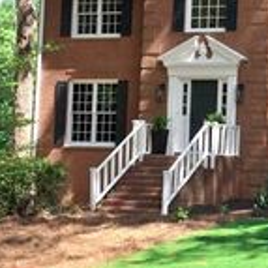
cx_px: 345
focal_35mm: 119
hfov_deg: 14.1
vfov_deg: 14.6
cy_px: 68
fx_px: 1042
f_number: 6.3
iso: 500
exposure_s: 1/320
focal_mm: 40
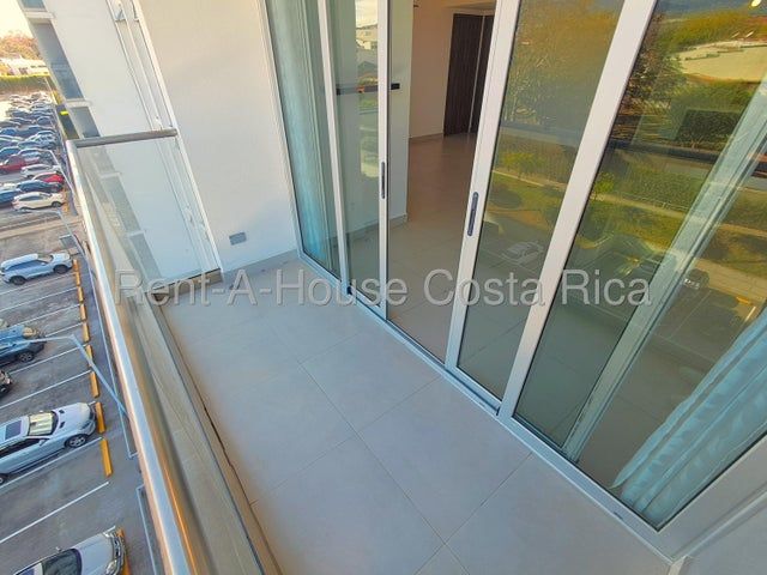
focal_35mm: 16
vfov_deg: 78.1
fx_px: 355
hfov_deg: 94.5
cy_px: 288
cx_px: 384
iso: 40
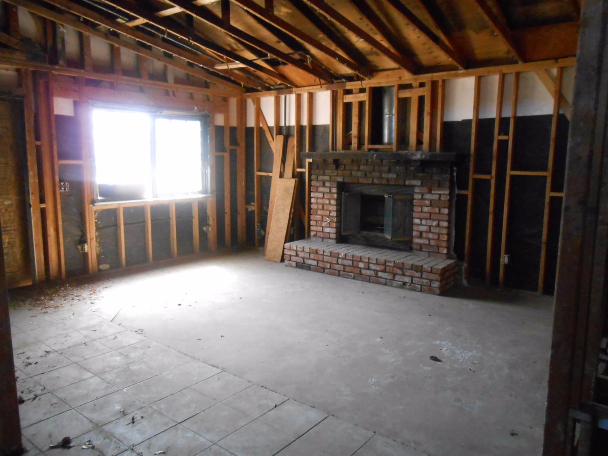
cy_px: 228
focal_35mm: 26
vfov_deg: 53.0
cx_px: 304
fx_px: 457
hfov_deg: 67.3
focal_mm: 4.6
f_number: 3.5
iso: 800
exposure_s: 1/80
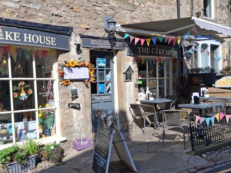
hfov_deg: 53.8
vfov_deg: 41.7
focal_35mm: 34
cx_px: 102
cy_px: 98
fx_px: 227
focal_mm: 4
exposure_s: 1/741
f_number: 1.8
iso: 20
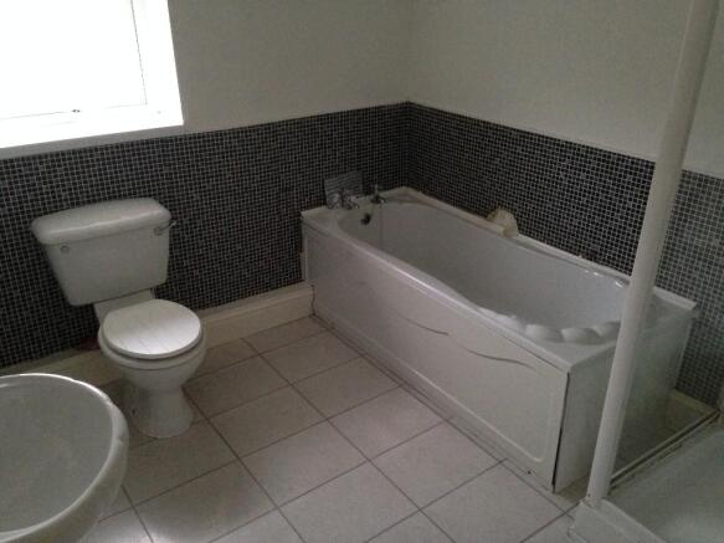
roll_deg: -0.5
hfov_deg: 55.4
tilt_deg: -26.3
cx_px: 362
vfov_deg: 42.9
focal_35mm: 33
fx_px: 690
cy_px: 272
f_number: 2.4
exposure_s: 1/15
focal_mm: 4.12
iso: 500
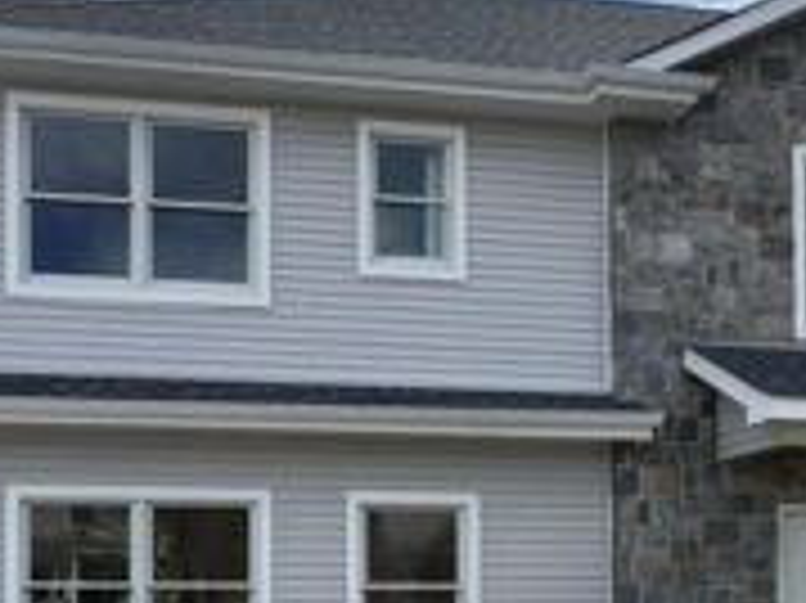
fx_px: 1163
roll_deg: +0.1
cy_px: 608
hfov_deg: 38.1
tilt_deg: +0.1
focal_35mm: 50
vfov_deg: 27.4
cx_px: 338
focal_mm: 2.22
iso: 40
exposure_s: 1/1020
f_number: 2.2
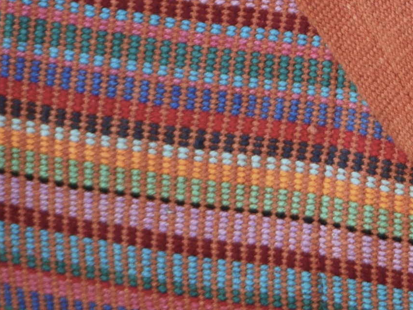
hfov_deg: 3.0
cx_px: 736
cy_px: -227
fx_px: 7806
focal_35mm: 654
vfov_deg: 2.3
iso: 320
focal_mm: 75
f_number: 4.8
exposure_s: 1/160
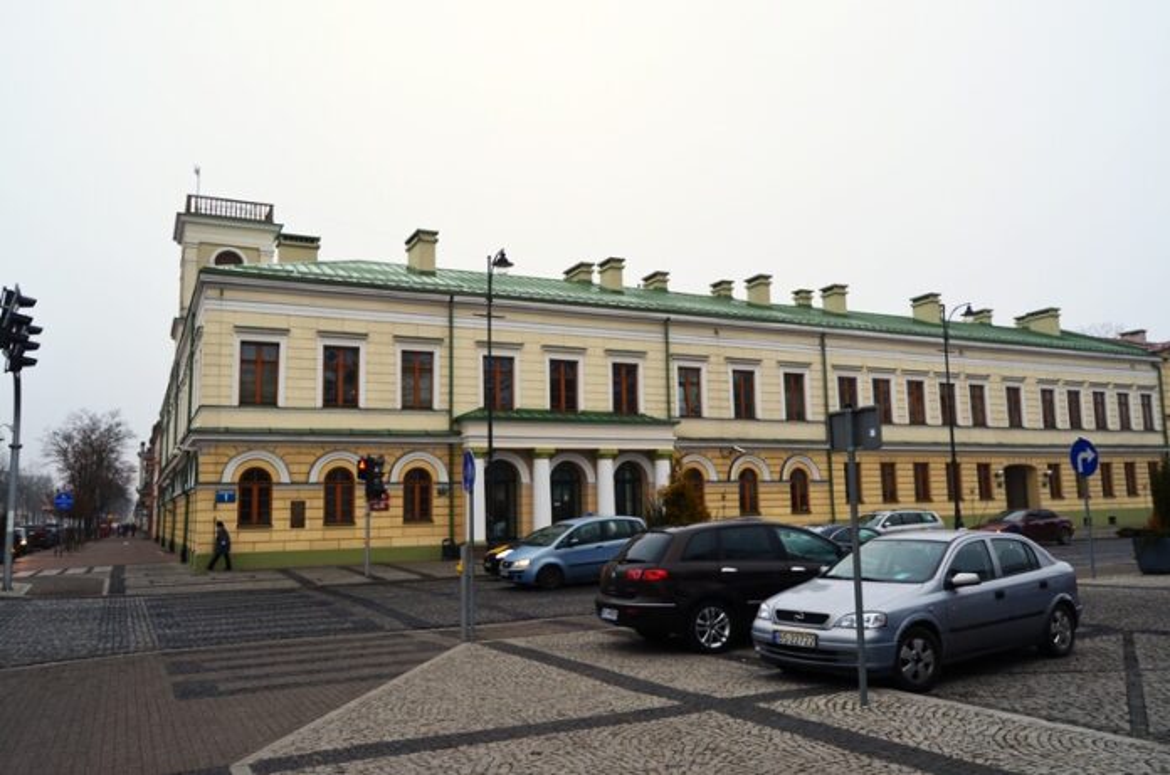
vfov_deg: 47.7
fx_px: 876
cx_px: 585
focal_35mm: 27
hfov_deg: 67.5
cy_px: 388
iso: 400
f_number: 9
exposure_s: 1/100
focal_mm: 18
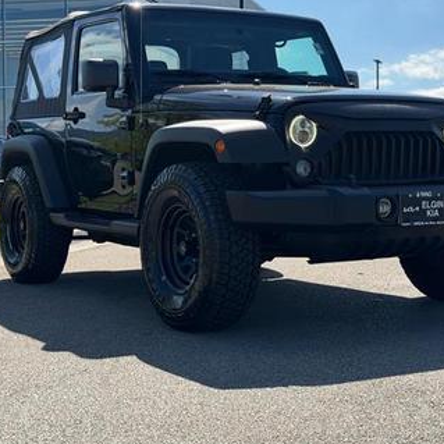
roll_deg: +0.1
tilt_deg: +0.7
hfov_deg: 25.7
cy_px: 192
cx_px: 245
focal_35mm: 67
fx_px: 972
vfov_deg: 25.7
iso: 80
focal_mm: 6.76
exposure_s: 1/4878
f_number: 1.78
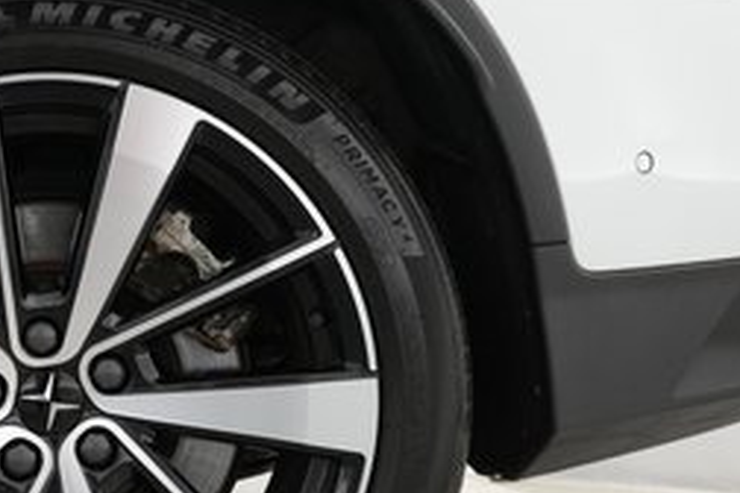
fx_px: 1254
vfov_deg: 22.0
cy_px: 396
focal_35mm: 61
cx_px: 50
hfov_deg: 31.1
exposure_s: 1/80
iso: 2000
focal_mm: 24
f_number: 4.5
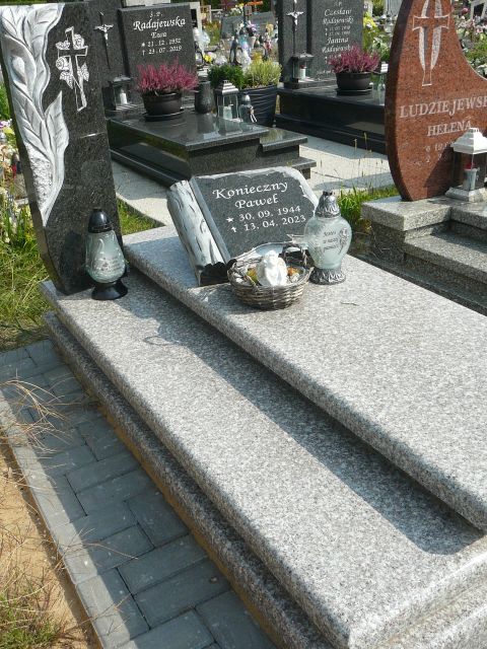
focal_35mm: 35
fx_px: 657
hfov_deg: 40.7
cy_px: 324
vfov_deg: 52.6
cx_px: 244
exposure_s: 1/400
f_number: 5
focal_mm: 5.2
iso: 80
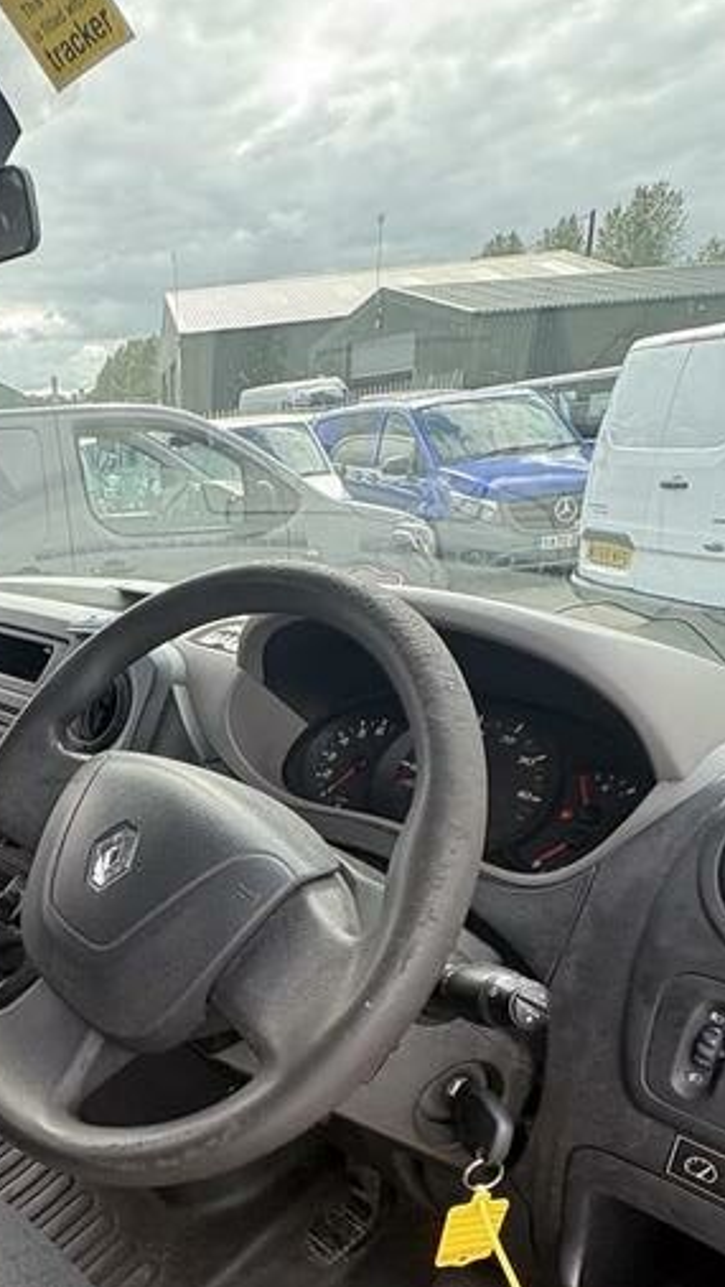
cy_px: 878
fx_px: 922
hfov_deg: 40.0
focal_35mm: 27
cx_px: 84
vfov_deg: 67.5
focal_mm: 2.22
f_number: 2.2
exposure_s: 1/134
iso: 50
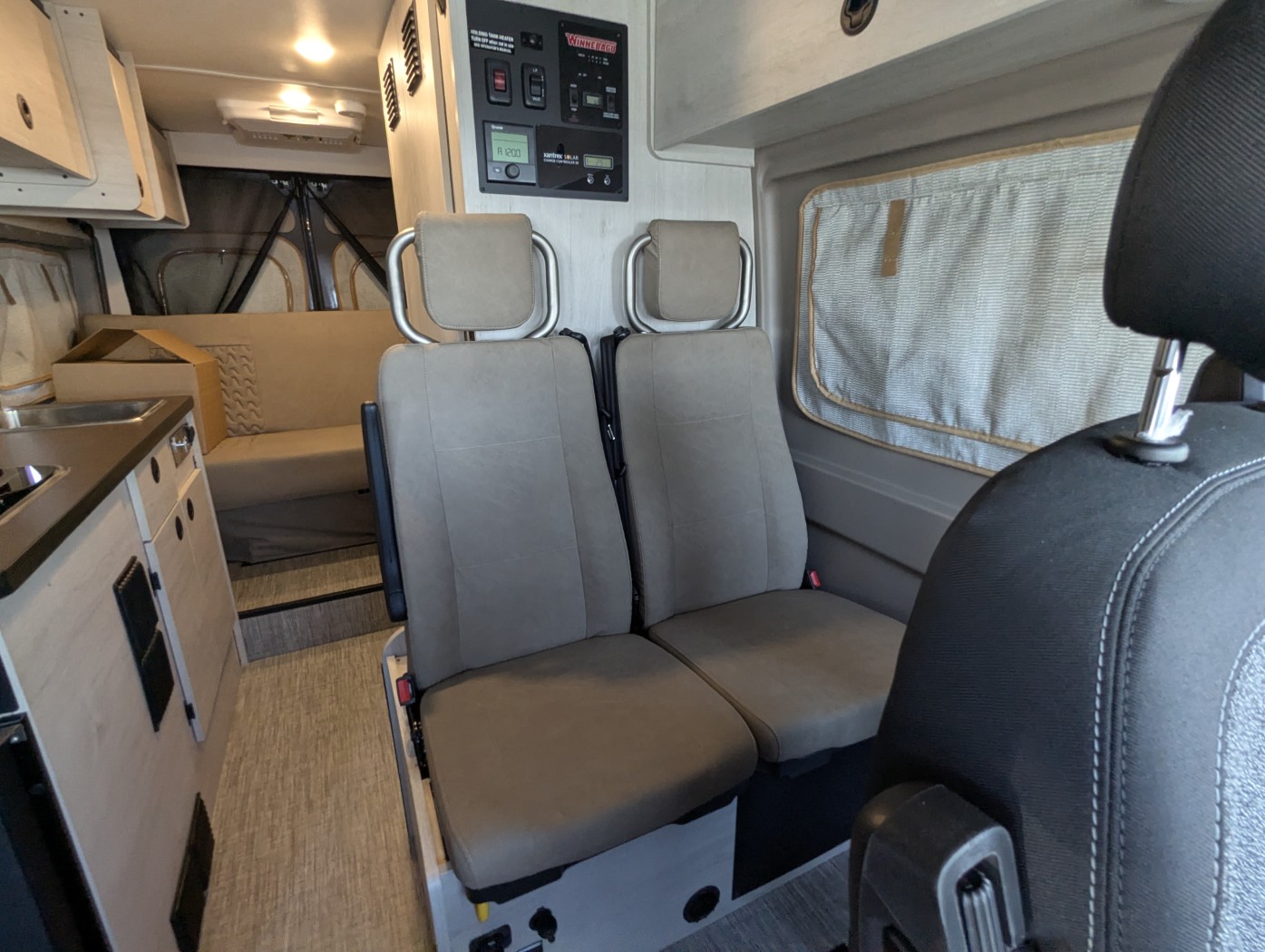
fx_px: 585
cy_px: 476
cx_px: 632
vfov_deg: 78.2
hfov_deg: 94.4
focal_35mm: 16
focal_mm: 2.35
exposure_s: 1/60
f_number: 2.2
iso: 268
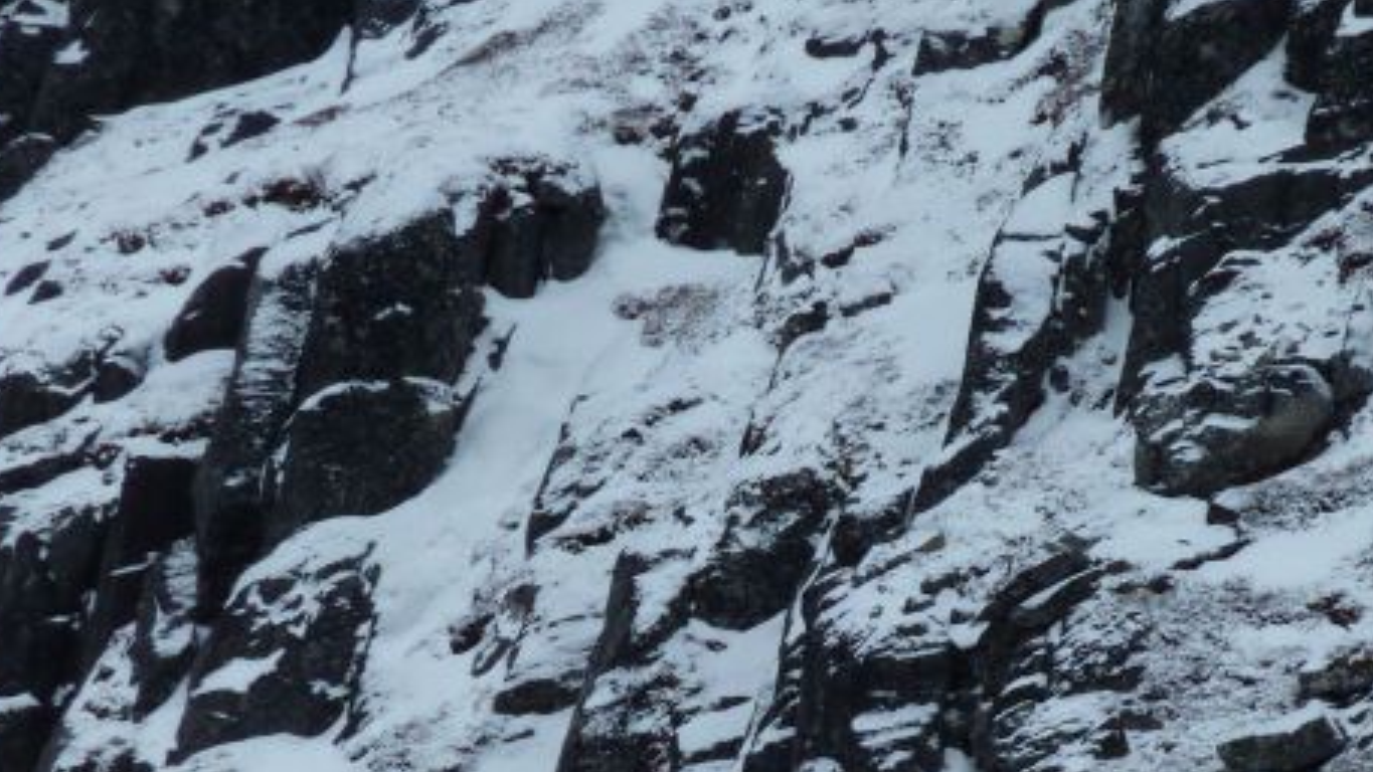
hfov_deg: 3.8
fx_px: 20935
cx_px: 872
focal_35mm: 575
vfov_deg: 2.1
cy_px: 645
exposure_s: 1/500
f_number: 4.9
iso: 80
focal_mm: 49.2
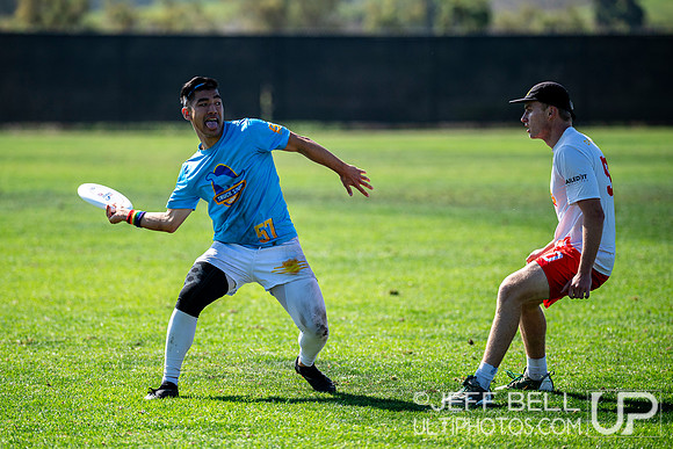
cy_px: 224
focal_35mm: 263
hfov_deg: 7.8
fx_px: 4924
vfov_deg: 5.2
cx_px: 298
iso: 180
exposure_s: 1/2000
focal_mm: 220
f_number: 2.8
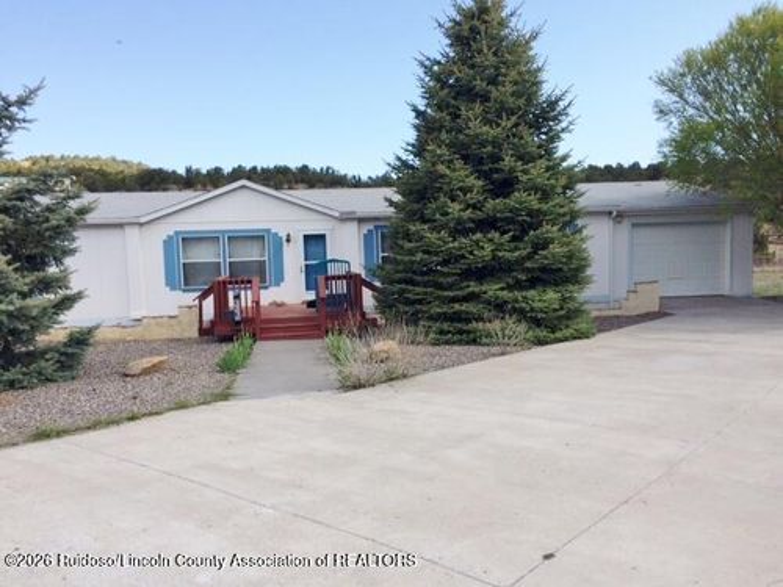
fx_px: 656
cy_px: 294
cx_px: 392
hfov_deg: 61.7
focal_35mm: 29
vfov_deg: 48.2
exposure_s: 1/1414
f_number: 2.2
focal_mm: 4.15
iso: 32
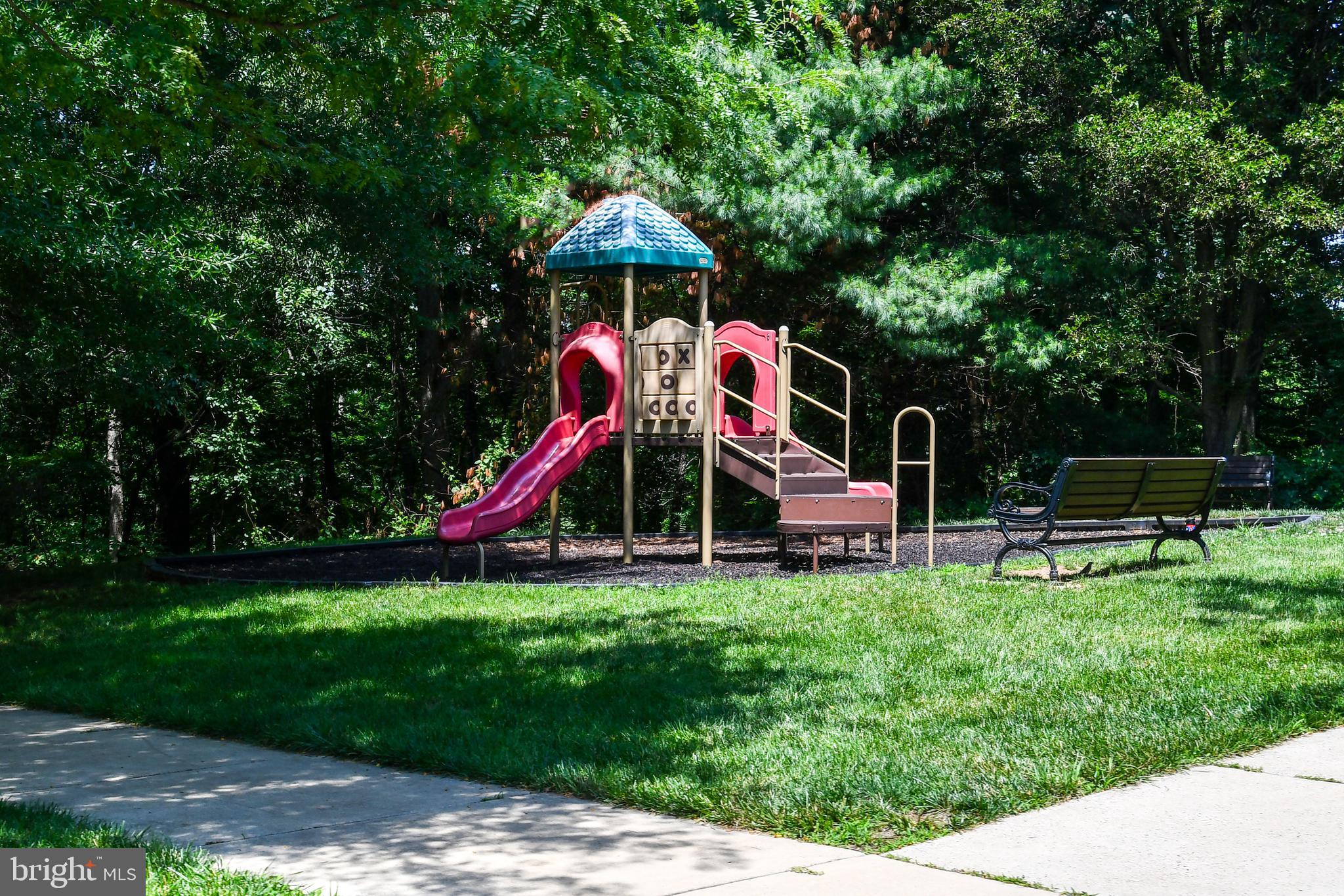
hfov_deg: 53.1
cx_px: 672
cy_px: 448
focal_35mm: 36
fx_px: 1344
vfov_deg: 36.9
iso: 125
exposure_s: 1/250
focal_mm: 24
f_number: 8
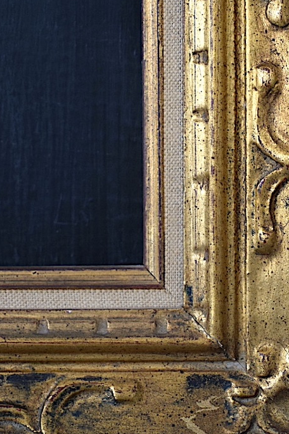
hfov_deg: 17.3
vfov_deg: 25.6
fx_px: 951
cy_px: 168
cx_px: 146
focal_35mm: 79
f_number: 4.2
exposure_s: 1/60
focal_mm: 30
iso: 900
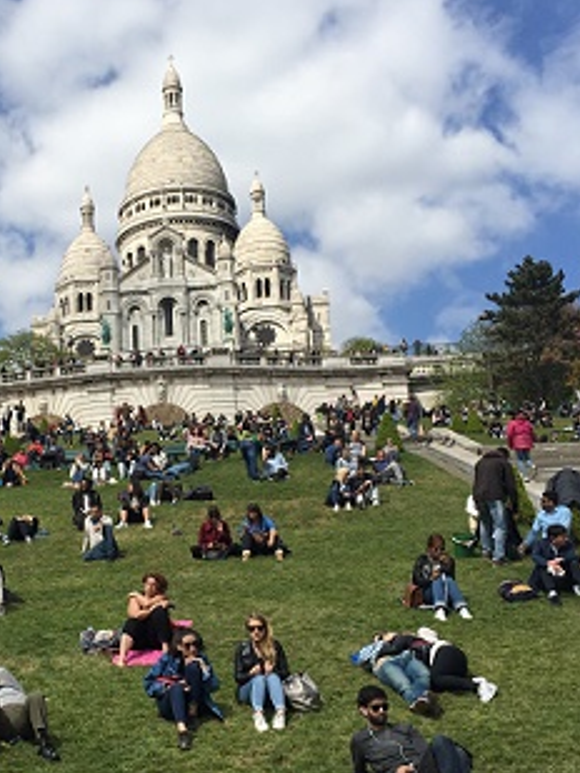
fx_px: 1116
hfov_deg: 28.5
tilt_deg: +11.5
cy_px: 440
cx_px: 122
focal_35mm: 50
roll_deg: -0.6
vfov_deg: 38.1
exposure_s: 1/3049
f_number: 2.2
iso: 32
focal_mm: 4.15
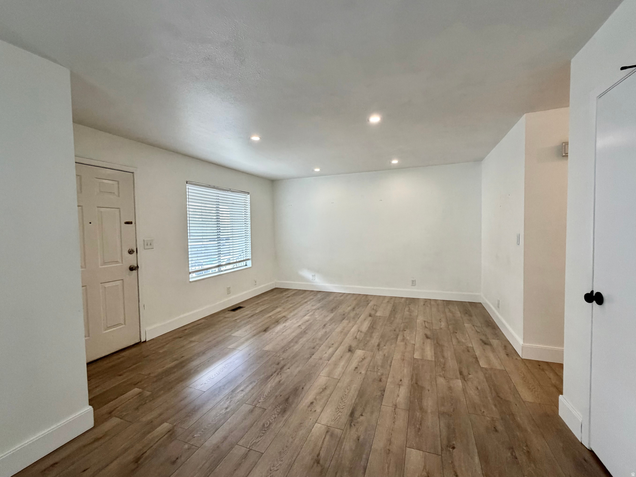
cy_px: 238
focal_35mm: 14
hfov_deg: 102.1
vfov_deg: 85.7
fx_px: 257
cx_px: 318
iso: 320
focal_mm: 2.22
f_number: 2.2
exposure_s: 1/121
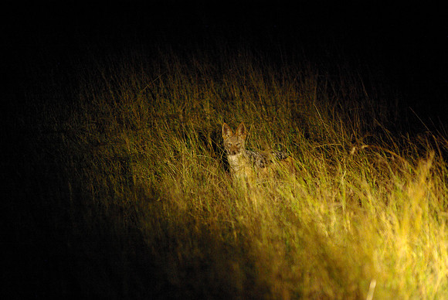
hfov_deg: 6.9
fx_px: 3737
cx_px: 224
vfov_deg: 4.6
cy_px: 150
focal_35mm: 300
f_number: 2.8
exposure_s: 1/30
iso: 1600
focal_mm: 200
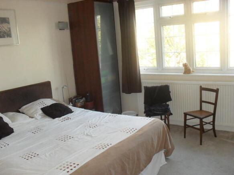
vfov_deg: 40.7
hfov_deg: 52.6
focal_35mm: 35
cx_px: 117
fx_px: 237
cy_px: 88
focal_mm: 6.3
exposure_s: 1/45
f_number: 3.2
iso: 200
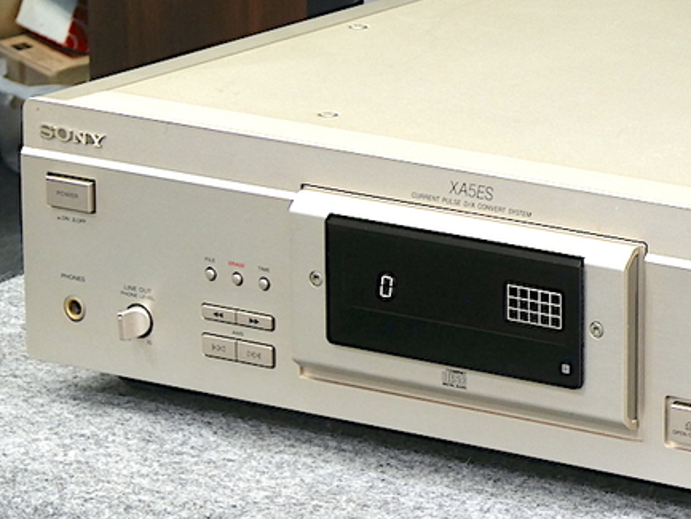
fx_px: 4692
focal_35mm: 235
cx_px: 707
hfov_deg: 8.4
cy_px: 244
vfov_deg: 6.3
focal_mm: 19
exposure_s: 1/4
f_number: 5.1
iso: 100
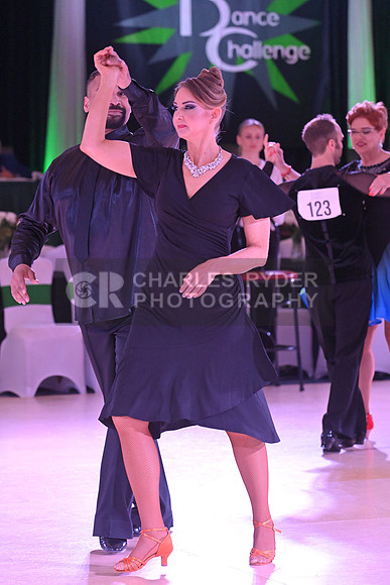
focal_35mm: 160
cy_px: 292
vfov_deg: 12.8
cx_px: 195
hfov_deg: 8.6
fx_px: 2598
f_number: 5.6
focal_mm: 160
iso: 5000
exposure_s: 1/400
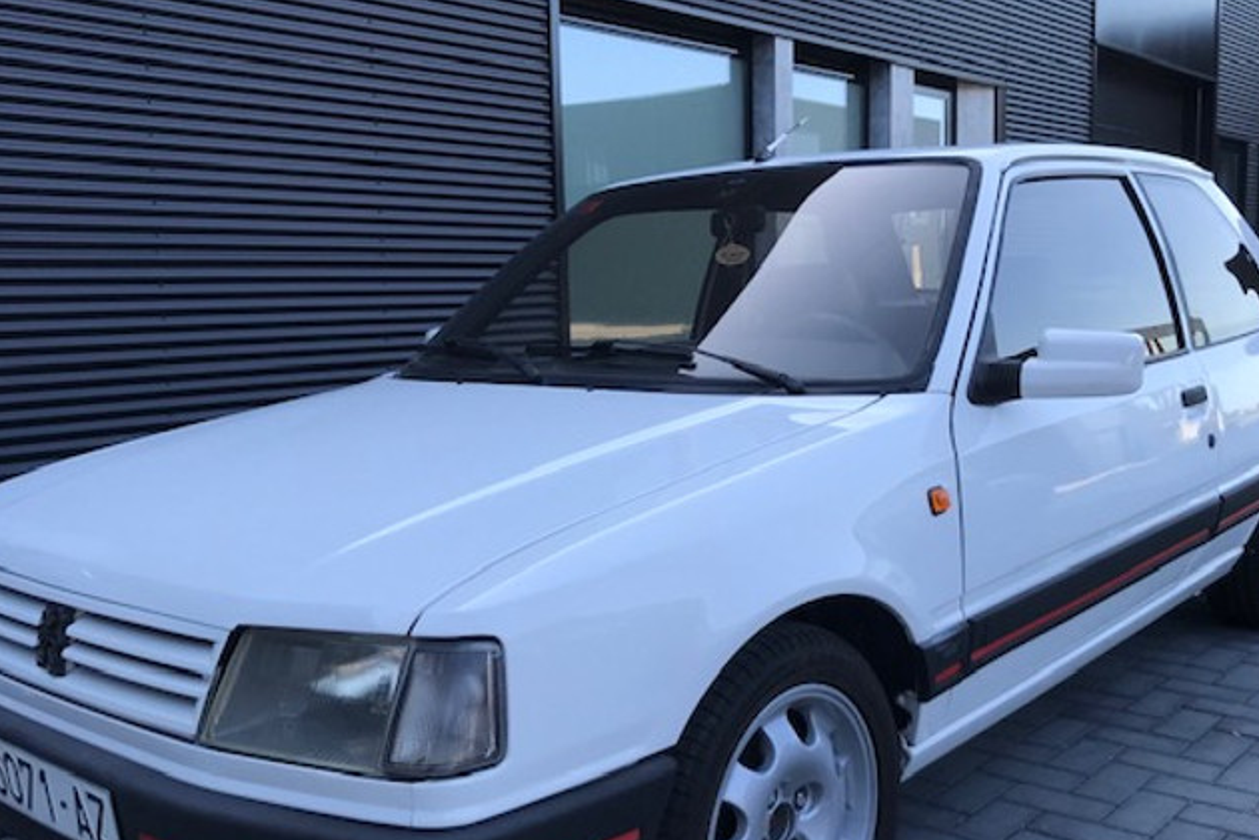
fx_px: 1294
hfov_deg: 51.9
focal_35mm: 37
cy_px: 468
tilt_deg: -6.3
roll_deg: +0.1
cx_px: 651
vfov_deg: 35.9
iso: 20
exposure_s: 1/449
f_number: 1.8
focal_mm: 3.99
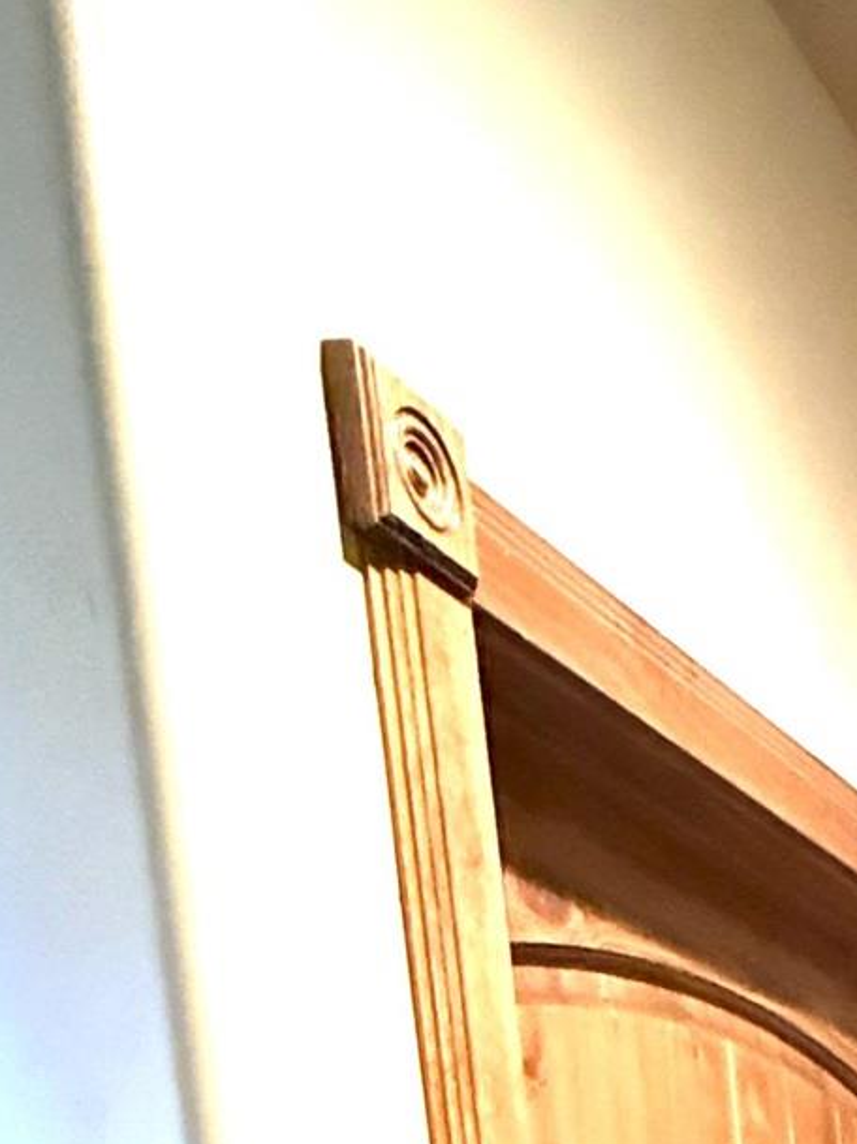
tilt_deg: -8.3
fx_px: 1751
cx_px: 1488
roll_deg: +0.6
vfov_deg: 26.4
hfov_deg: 20.5
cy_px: 1709
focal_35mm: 53
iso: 1600
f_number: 2.2
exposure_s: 1/40
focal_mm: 2.22
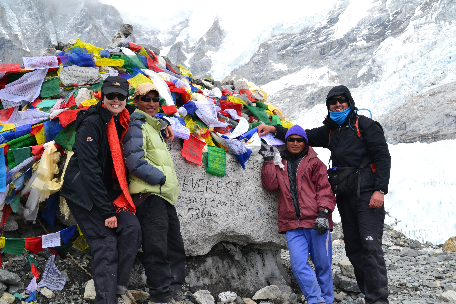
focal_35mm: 57
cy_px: 152
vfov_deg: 23.8
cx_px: 228
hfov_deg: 35.1
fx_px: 722
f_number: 11
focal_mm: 38
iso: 400
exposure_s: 1/400
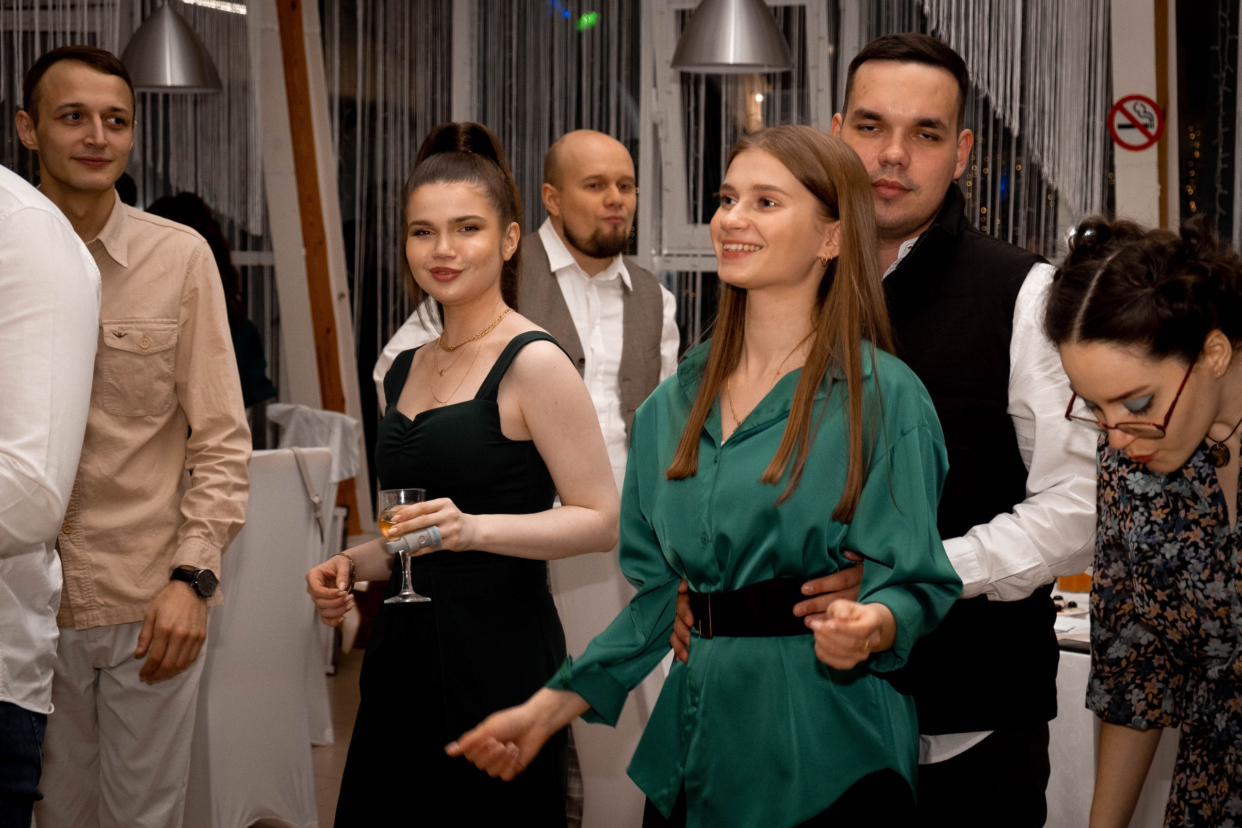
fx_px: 2256
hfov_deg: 30.8
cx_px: 666
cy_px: 444
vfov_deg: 20.8
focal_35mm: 65
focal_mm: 40.7
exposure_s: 1/200
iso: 1000
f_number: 5
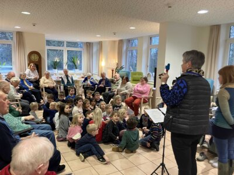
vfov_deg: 49.7
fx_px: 189
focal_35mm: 28
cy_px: 88
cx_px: 117
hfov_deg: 63.4
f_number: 1.8
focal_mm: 3.99
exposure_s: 1/50
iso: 250
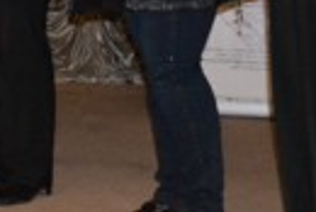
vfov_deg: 8.7
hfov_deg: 13.0
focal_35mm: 152
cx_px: -102
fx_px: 1336
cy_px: -161
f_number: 3.8
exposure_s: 1/60
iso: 3200
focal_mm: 22
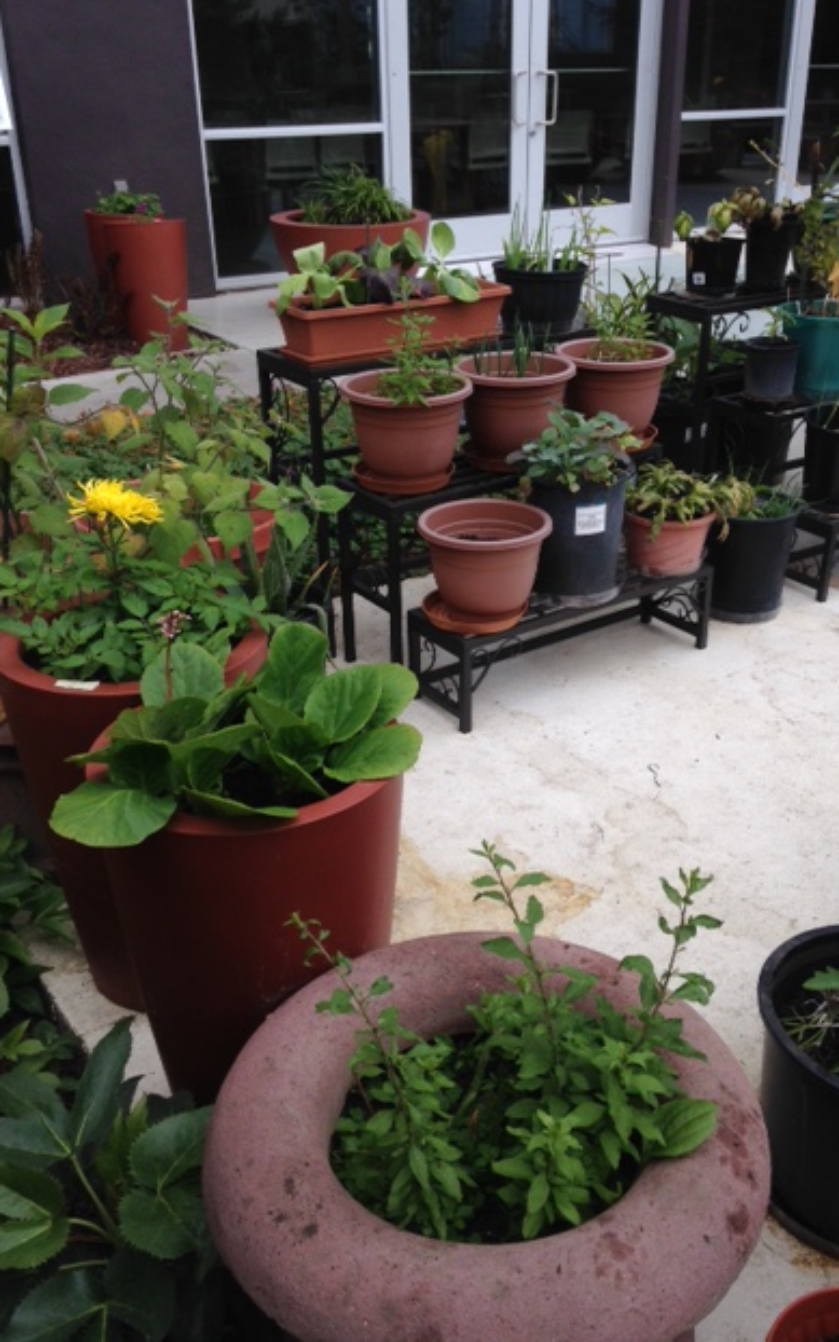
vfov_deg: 54.0
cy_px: 680
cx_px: 477
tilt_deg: -26.9
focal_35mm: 36
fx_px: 1316
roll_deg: -0.5
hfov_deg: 35.3
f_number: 2.4
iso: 50
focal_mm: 4.12
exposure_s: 1/919
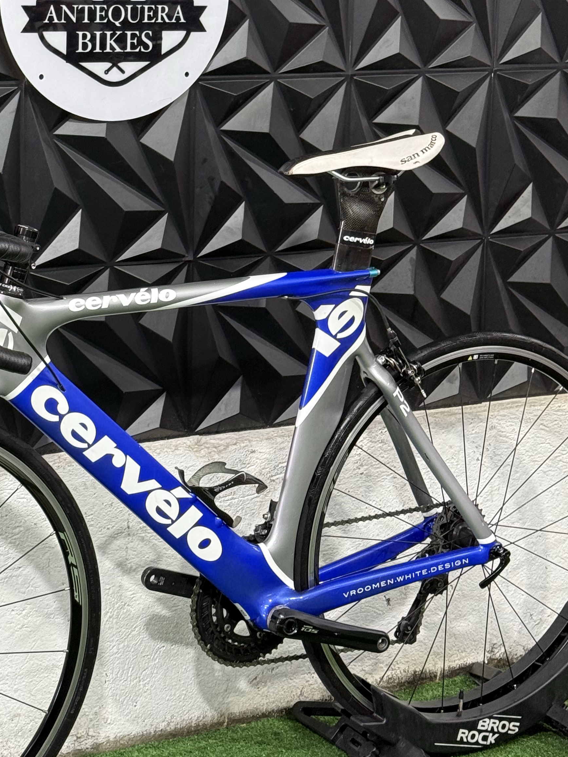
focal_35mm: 84
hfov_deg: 17.4
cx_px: 112
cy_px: 181
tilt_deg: -7.4
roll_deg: -1.2
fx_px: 1838
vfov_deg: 23.0
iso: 160
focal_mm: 6.76
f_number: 1.78
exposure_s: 1/60
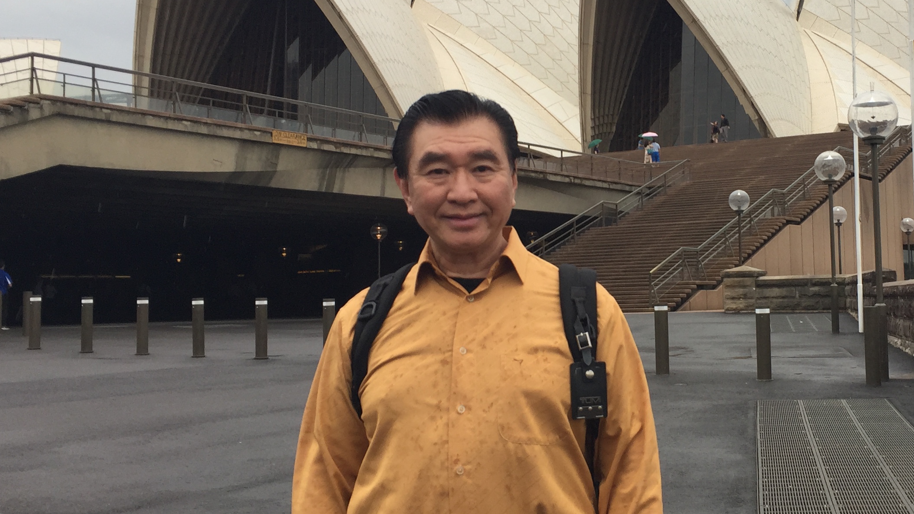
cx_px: 653
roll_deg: +1.4
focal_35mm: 49
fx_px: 1188
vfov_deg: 24.4
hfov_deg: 41.2
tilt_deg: +4.2
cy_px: 236
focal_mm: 4.15
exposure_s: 1/421
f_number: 2.2
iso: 32
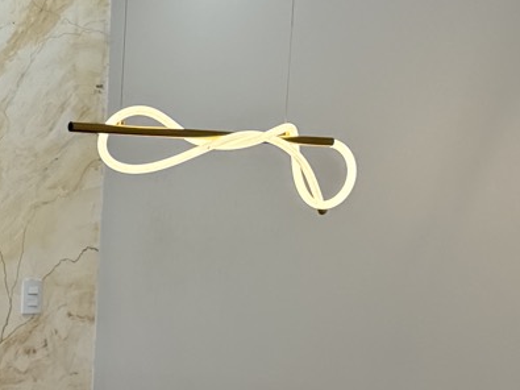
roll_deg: +0.2
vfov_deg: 16.6
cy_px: 481
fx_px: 1276
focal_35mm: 85
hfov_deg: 20.7
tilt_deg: -11.8
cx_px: -179
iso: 50
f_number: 1.78
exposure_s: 1/138
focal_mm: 6.76
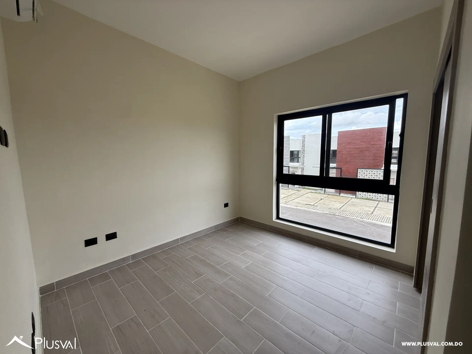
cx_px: 236
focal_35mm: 14
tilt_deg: -5.0
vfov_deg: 85.7
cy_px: 177
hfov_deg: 102.1
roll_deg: -1.7
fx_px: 191
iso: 50
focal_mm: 2.22
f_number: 2.2
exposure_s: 1/379
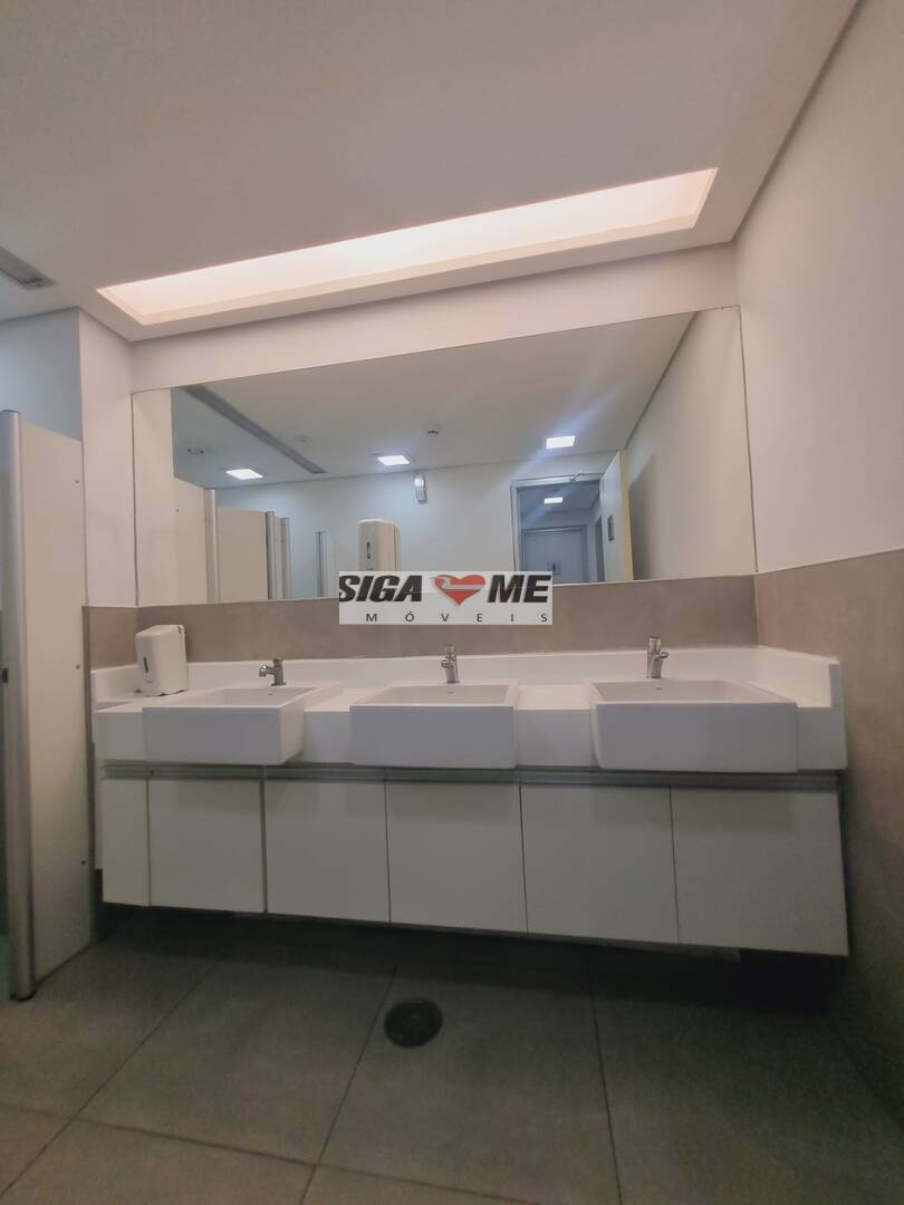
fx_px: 453
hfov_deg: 89.9
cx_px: 452
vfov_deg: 106.2
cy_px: 602
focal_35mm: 13
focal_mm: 1.74
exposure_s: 1/60
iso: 64
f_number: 2.2
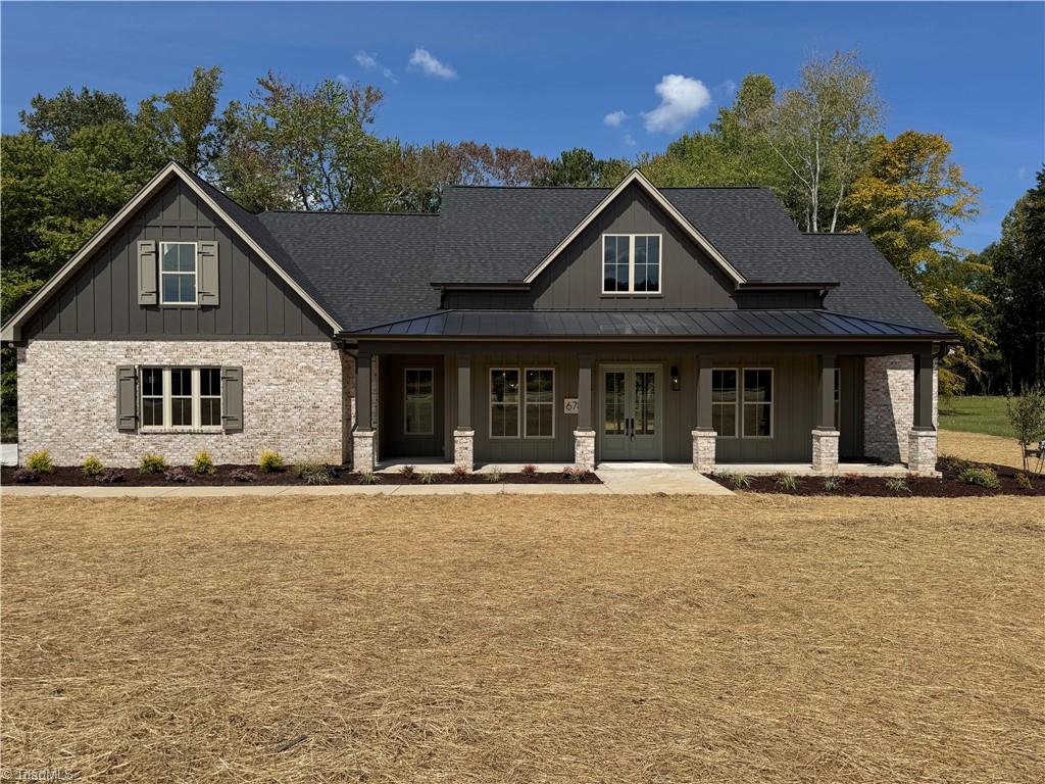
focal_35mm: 24
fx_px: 725
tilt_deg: -1.5
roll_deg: +0.1
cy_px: 392
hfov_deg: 71.6
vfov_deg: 56.8
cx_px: 522
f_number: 1.78
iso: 80
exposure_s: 1/9009
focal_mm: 6.76
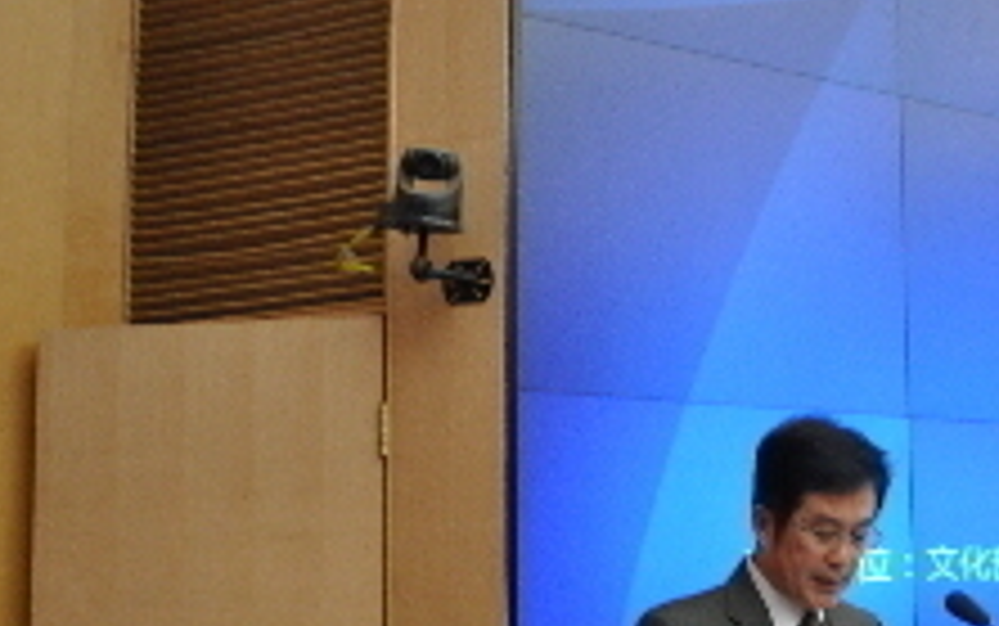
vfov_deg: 19.2
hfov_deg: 27.3
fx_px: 1852
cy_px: 354
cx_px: 1138
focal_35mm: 68
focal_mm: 18
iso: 640
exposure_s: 1/15
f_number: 4
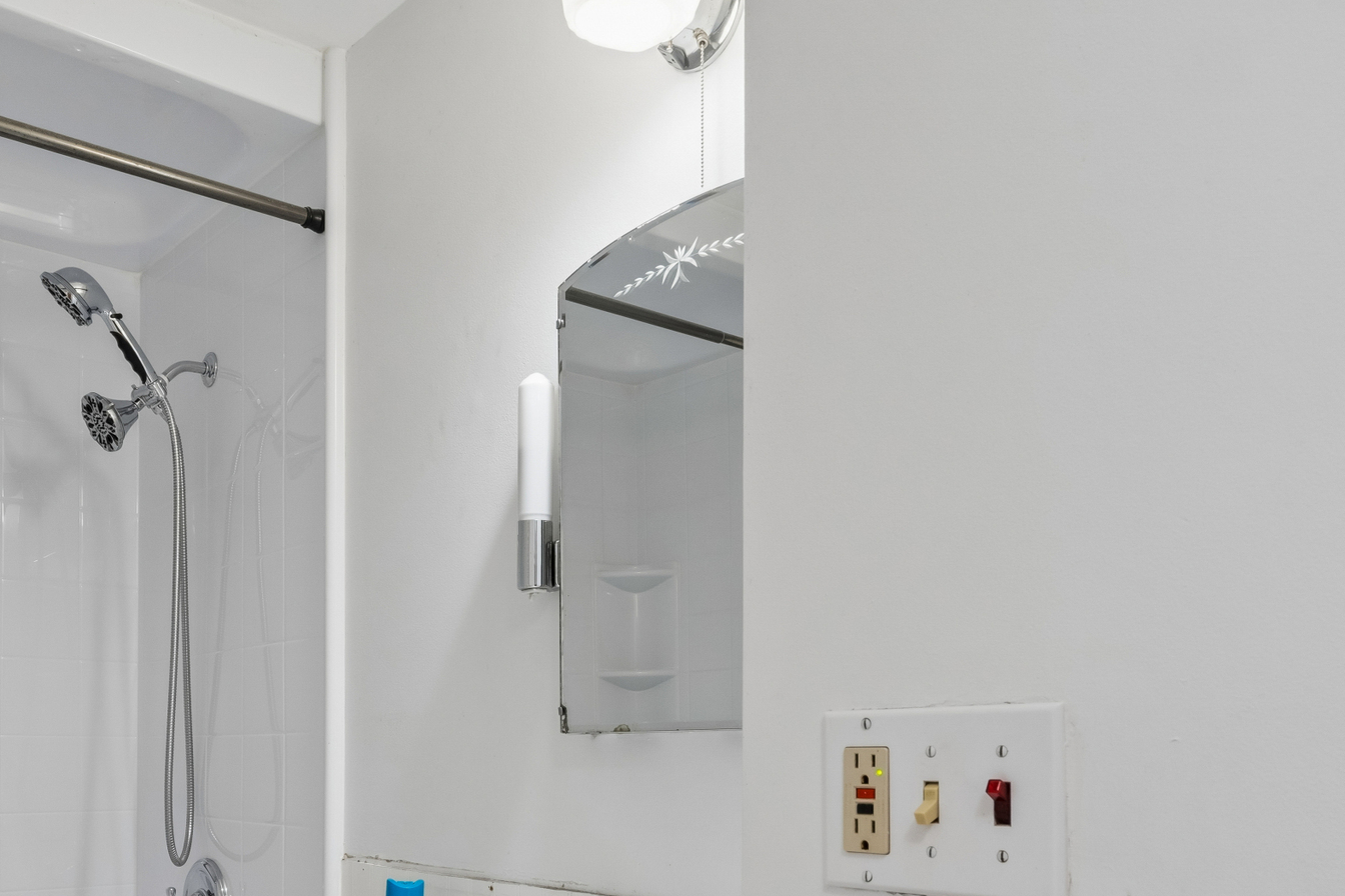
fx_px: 1195
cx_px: 530
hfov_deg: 58.2
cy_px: 748
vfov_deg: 39.1
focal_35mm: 32
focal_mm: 14
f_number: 13
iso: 400
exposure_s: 1/3.33
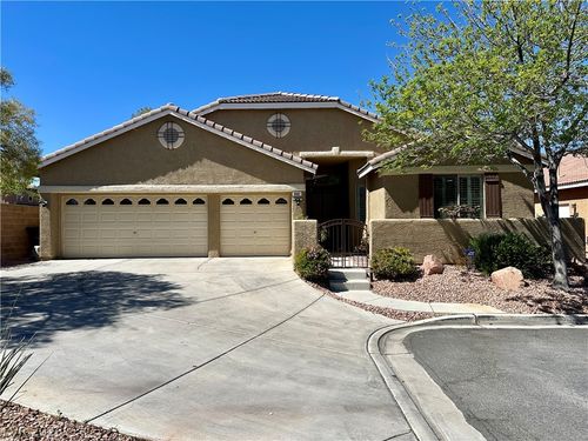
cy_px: 220
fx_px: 408
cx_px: 294
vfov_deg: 56.8
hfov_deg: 71.6
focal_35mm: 24
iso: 80
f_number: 1.78
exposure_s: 1/5848
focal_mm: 6.86
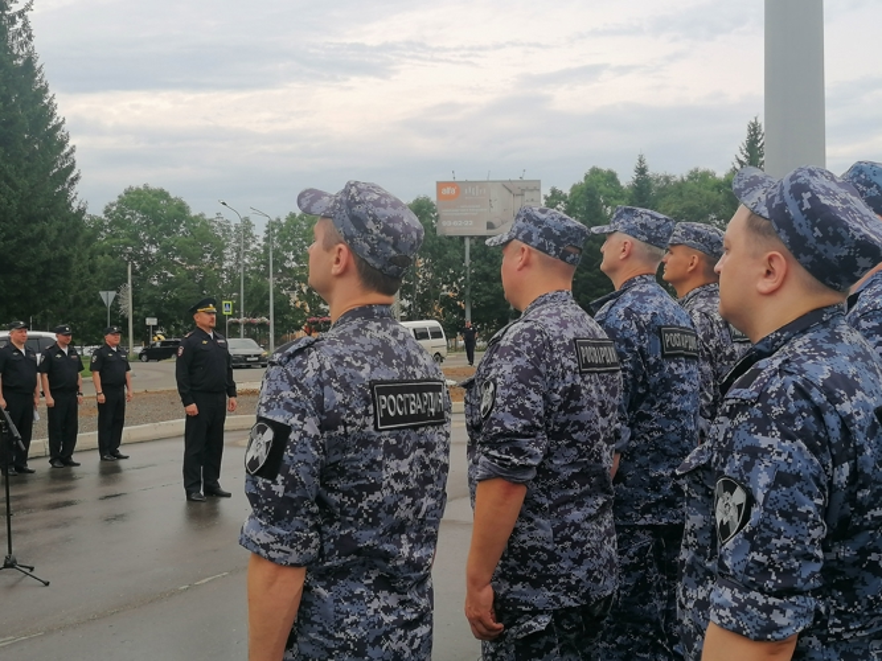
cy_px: 330
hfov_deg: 44.8
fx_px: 1070
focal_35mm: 42
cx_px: 441
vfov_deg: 34.3
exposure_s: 1/868
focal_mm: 4.75
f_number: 1.8
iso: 50
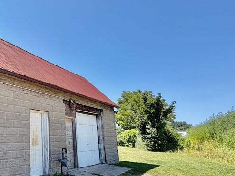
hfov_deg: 51.9
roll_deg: -0.2
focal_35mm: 29
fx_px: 197
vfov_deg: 48.2
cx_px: 11
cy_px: 93
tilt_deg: +12.4
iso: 32
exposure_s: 1/770
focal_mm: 2.22
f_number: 2.2
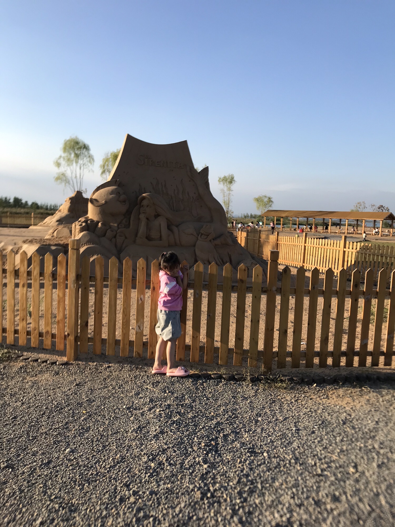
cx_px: 198
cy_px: 264
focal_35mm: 28
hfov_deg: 49.7
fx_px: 426
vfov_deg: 63.4
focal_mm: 3.99
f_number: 1.8
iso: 20
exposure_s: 1/1408
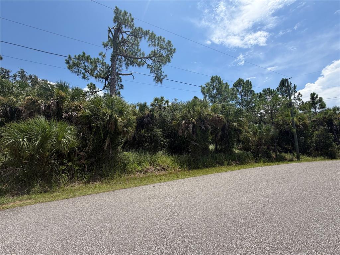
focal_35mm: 14
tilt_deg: +7.9
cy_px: 128
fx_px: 138
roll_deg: +2.4
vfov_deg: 85.7
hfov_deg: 102.1
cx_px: 170
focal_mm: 2.22
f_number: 2.2
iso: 20
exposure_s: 1/876
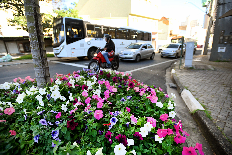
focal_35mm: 17
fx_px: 109
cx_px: 116
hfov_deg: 93.3
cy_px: 78
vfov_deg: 70.4
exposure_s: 1/320
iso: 160
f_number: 3.2
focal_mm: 17
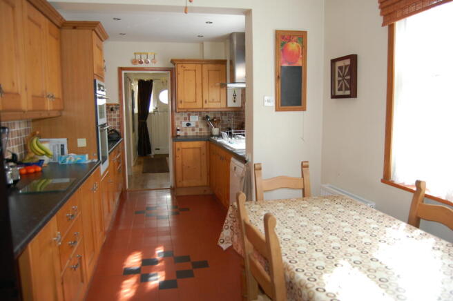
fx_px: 339
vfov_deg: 47.8
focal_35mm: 27
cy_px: 150
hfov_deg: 67.4
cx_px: 226
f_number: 3.5
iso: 400
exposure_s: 1/60
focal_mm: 18
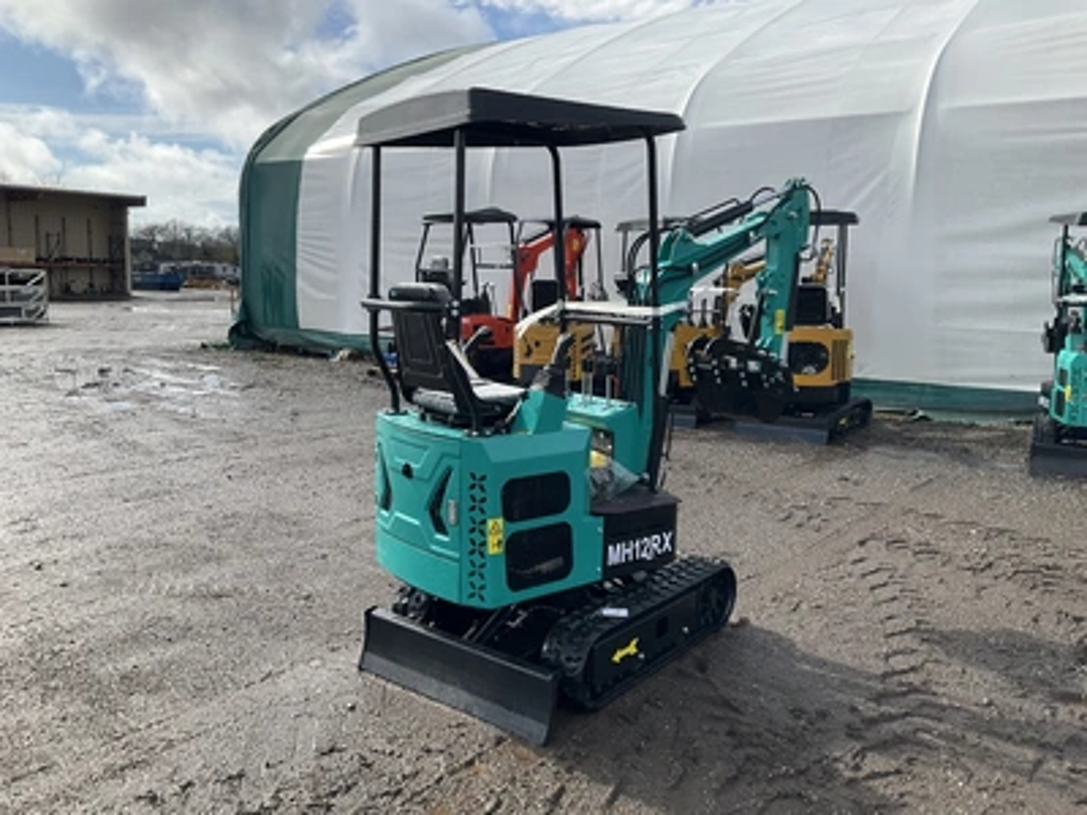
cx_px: 544
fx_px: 911
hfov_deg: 61.7
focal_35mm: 29
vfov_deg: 48.2
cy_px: 408
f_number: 1.8
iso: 25
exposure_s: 1/1730
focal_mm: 3
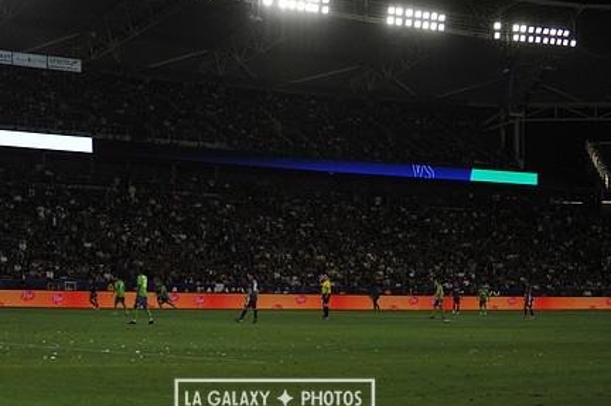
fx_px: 1594
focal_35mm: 94
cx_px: 274
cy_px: 185
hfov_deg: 21.7
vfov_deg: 14.5
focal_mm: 70
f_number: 2.8
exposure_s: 1/3200
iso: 1600
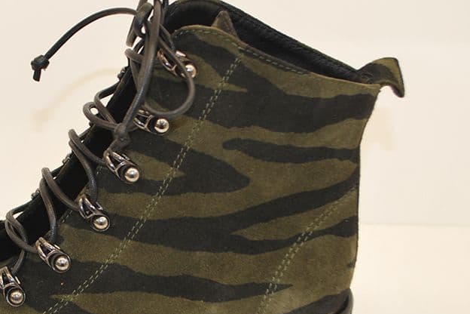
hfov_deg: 26.5
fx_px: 979
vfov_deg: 18.1
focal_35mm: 75
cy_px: 205
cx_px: 102
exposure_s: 1/80
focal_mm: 26
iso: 200
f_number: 4.2
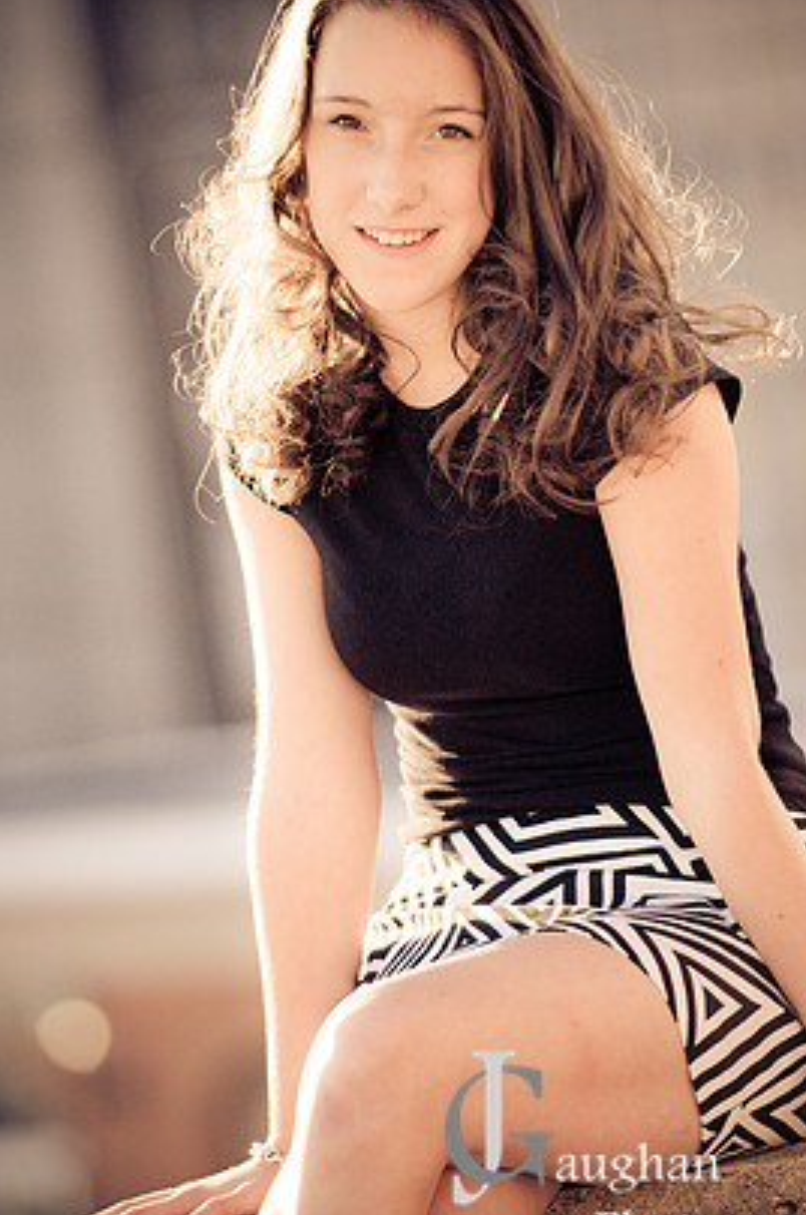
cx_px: 441
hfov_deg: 4.8
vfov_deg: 7.3
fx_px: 9570
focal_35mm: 284
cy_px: 598
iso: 500
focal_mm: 170
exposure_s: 1/2000
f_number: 3.2
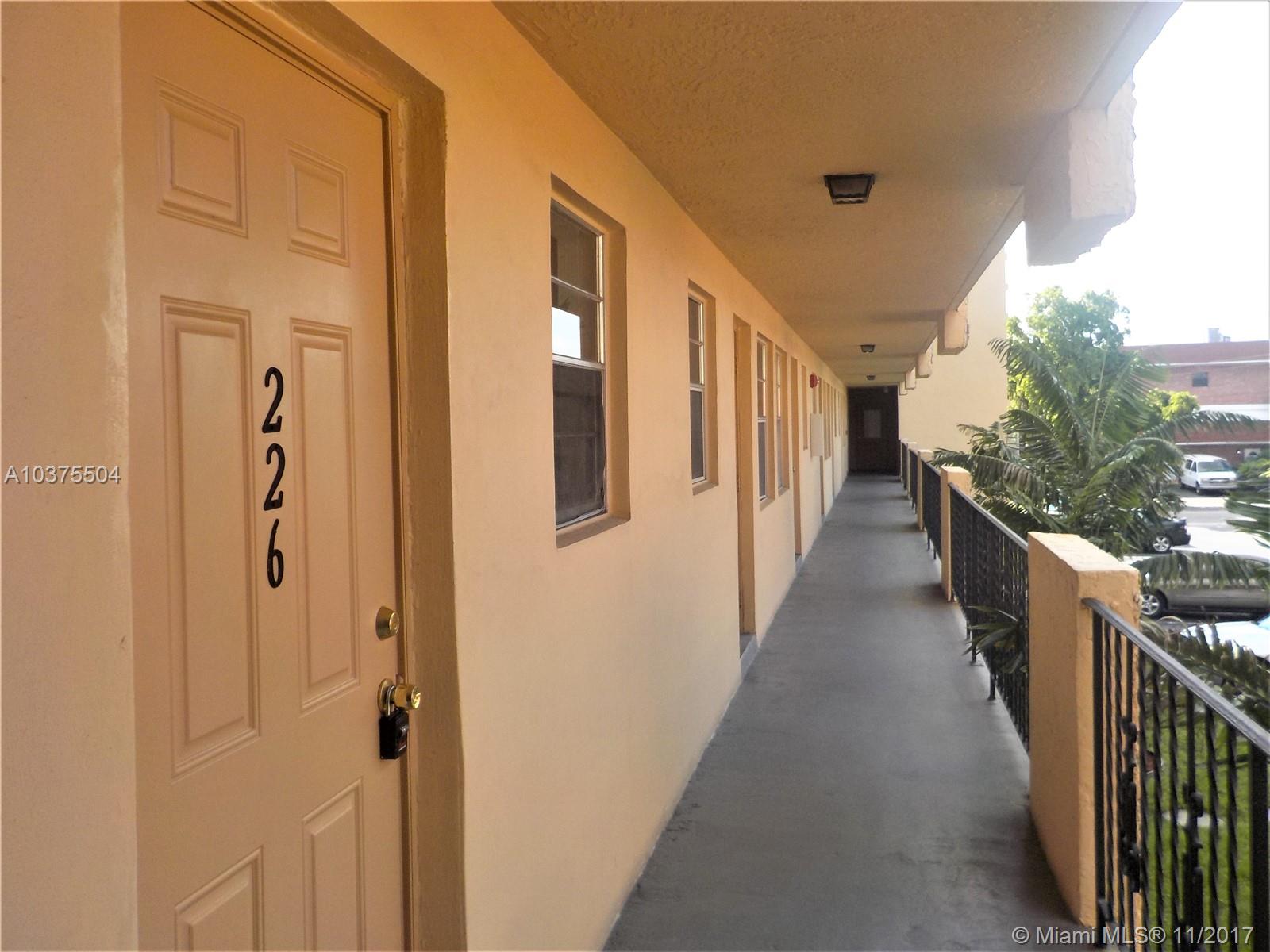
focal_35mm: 30
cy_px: 476
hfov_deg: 60.0
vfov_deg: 46.8
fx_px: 1101
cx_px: 635
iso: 125
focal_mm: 4.1
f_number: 3.3
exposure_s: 1/400
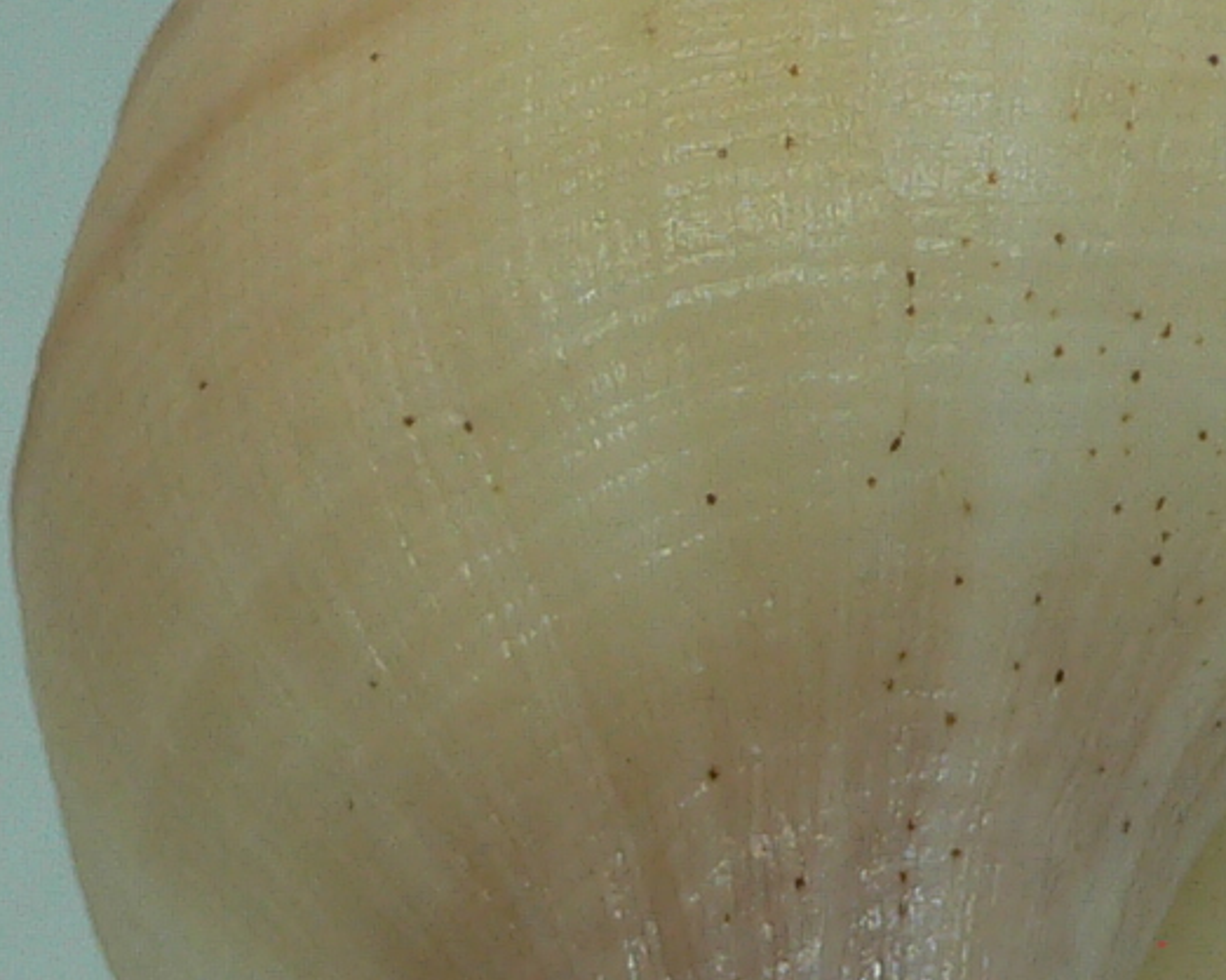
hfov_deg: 14.5
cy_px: 595
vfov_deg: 11.7
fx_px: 4787
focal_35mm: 132
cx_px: 897
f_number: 2.8
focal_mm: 4.6
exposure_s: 1/60
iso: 80
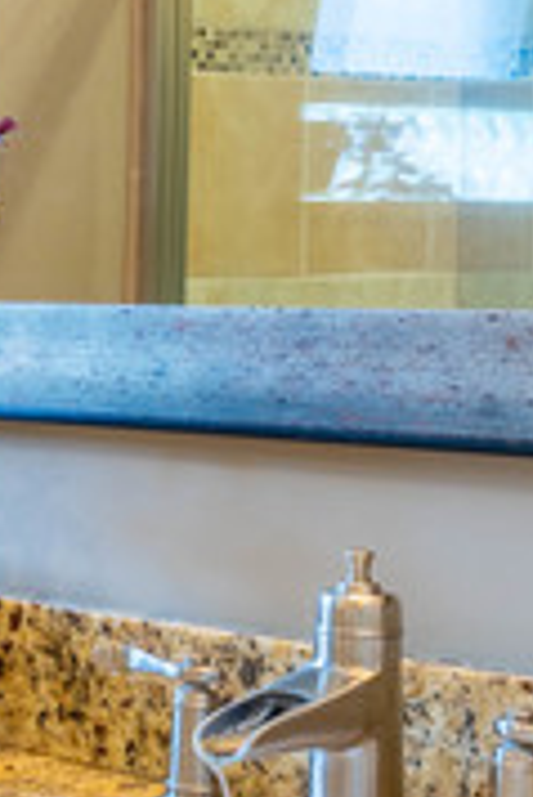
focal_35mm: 103
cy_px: 421
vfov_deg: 19.8
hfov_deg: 12.0
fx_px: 2283
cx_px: -497
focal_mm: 17
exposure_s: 1/20
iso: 160
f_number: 8
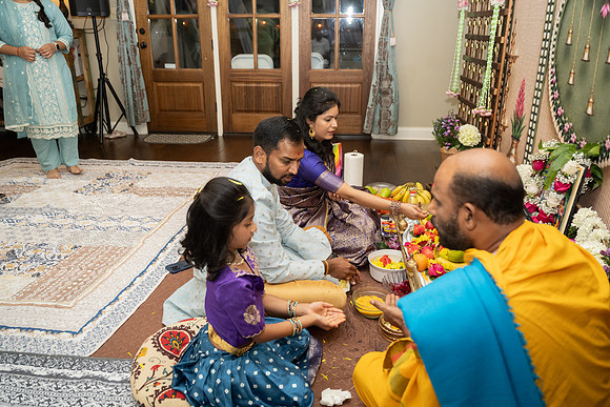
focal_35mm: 29
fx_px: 493
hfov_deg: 63.5
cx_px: 305
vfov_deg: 44.9
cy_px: 204
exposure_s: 1/160
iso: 1000
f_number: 3.2
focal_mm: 29
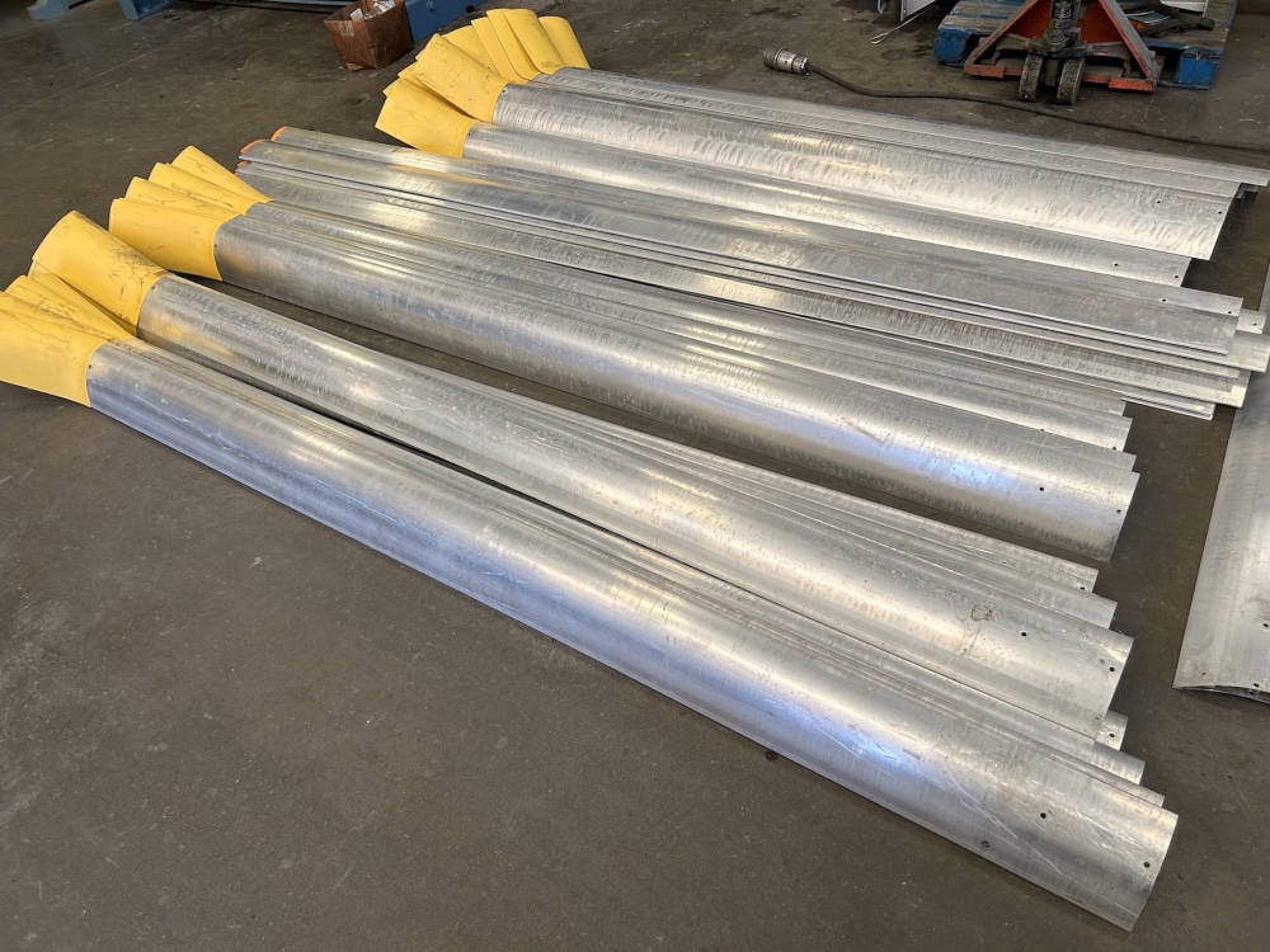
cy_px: 476
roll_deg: +8.7
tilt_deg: -42.9
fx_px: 954
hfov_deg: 67.3
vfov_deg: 53.1
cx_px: 635
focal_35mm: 26
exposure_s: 1/120
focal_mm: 5.7
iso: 80
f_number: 1.5
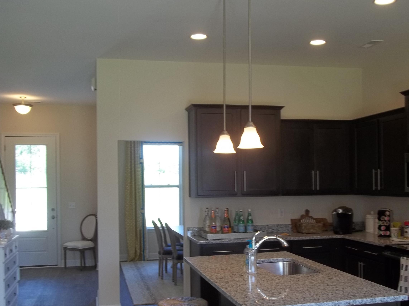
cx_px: 211
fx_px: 496
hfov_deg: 44.8
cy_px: 188
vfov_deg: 34.2
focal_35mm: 42
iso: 64
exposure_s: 1/30
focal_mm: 5.7
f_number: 2.9
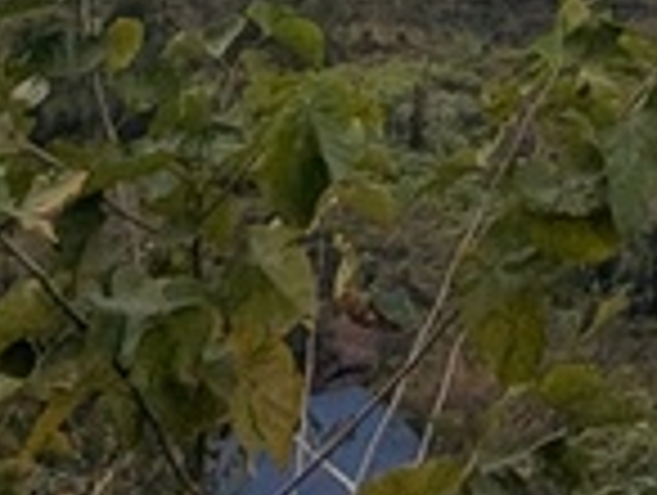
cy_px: -1206
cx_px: 1170
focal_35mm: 112
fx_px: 2129
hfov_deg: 15.2
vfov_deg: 9.1
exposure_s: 1/808
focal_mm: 2.35
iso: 47
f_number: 2.2
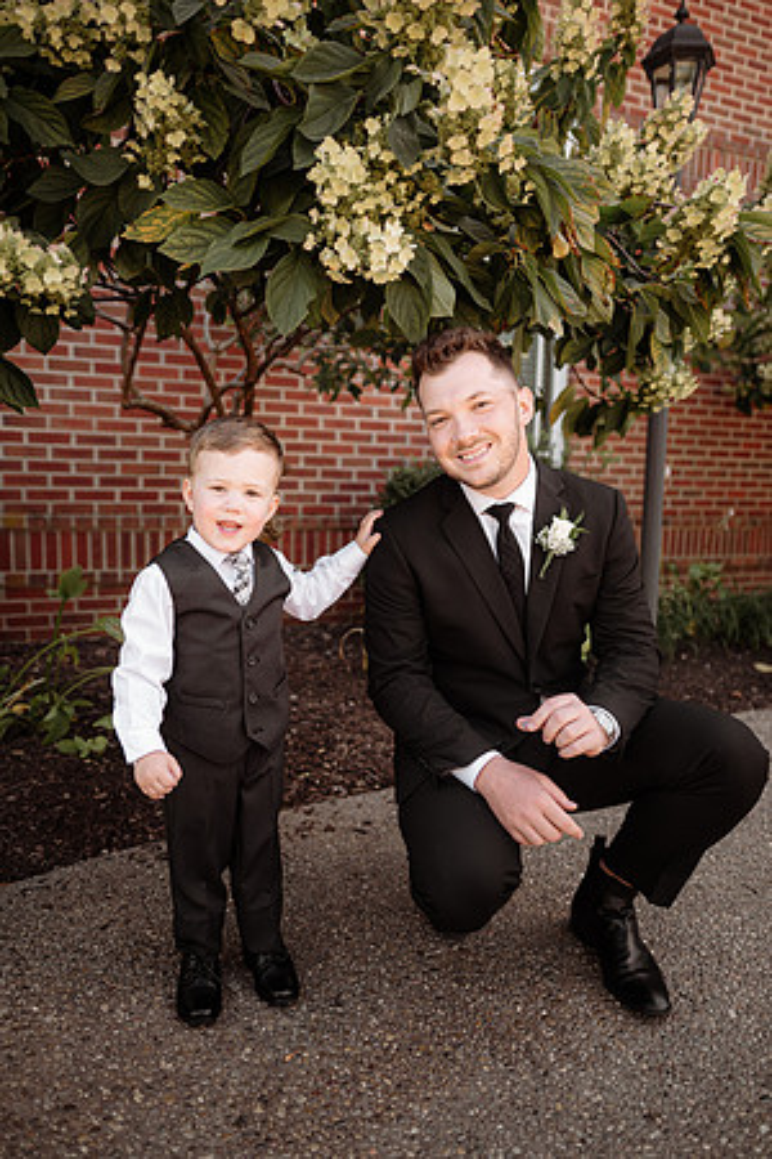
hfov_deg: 53.1
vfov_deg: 73.7
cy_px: 580
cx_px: 386
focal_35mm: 24
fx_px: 772
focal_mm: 24
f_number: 2.2
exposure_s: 1/500
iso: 200
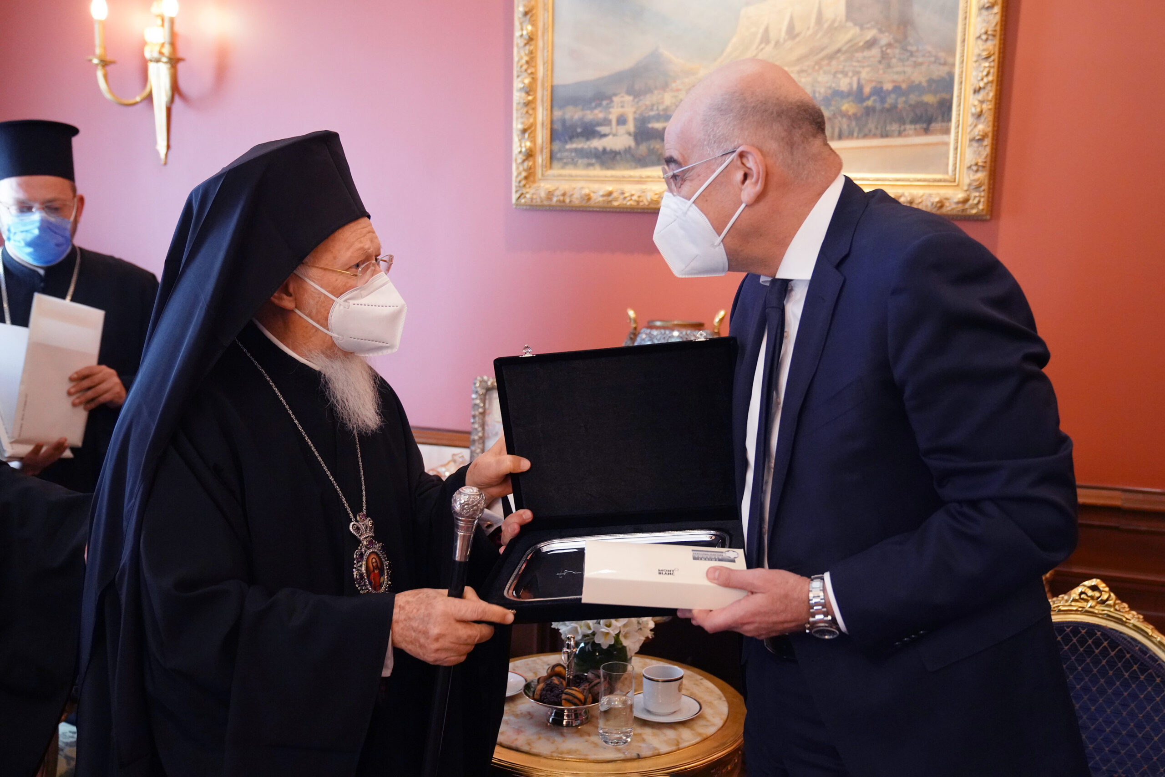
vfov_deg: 42.3
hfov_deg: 60.3
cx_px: 582
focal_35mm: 31
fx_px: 1003
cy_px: 388
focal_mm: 31
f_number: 3.2
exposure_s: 1/125
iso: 4000
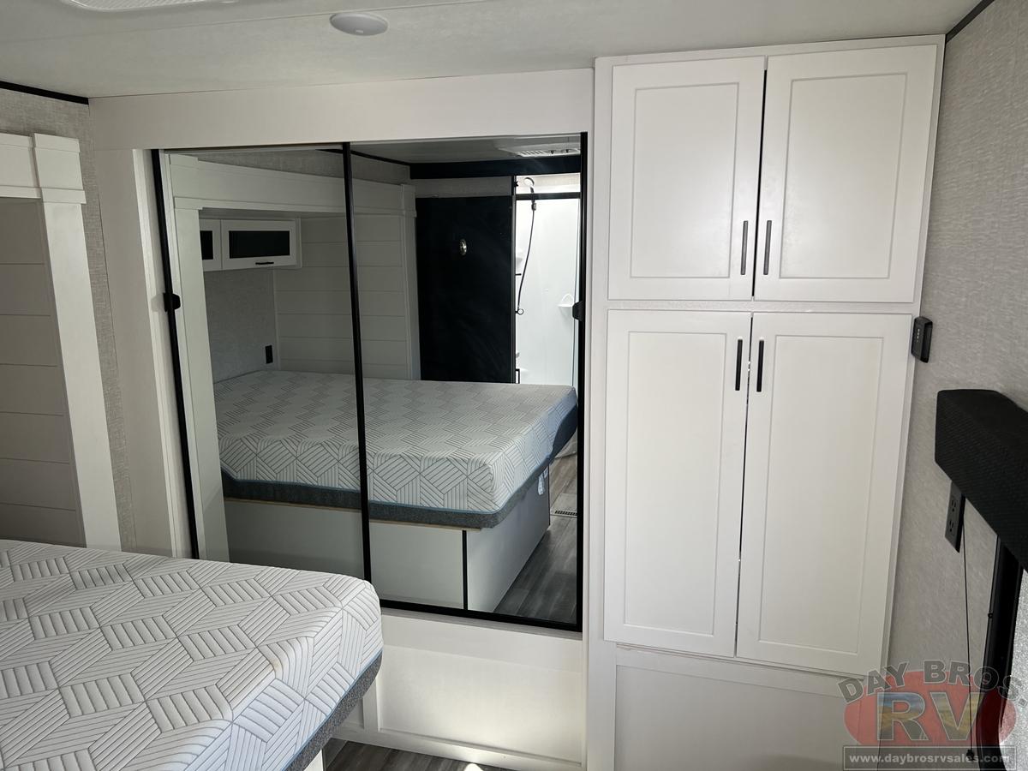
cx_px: 514
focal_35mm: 26
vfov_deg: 53.1
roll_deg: -1.8
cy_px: 386
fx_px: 772
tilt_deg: -11.9
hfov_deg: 67.3
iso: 80
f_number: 1.5
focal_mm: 5.7
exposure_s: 1/121
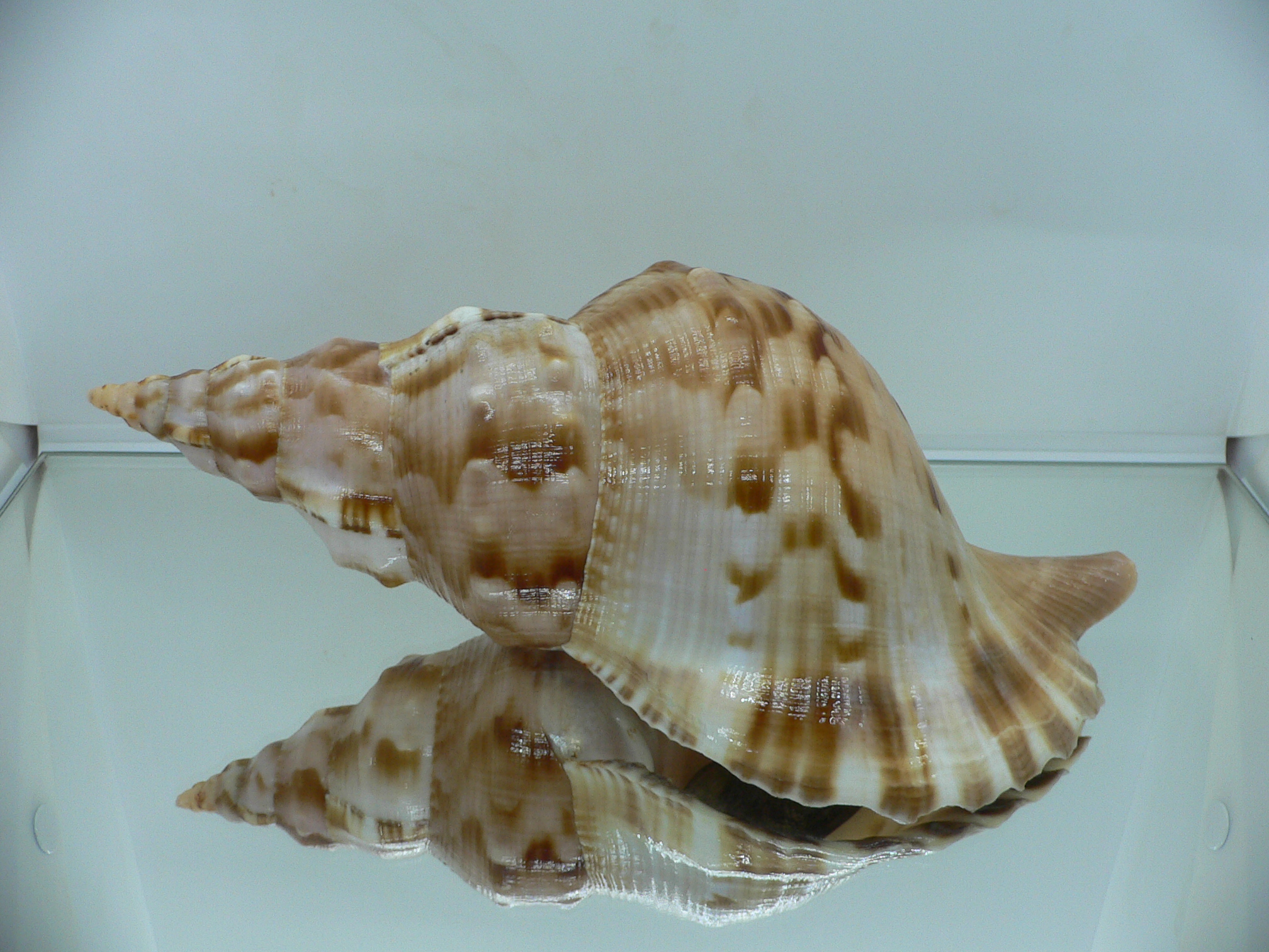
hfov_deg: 52.6
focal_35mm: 35
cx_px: 634
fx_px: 1283
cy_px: 476
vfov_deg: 40.7
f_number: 2.8
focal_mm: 4.6
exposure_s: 1/60
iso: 100
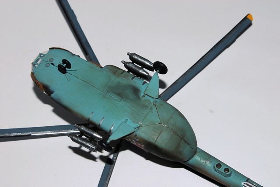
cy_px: 94
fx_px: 584
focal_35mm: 75
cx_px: 140
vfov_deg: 18.2
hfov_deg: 27.0
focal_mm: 50
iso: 400
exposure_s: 1/30
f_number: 8
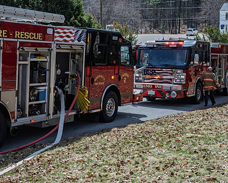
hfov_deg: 30.4
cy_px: 82
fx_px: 419
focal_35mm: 62
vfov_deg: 24.6
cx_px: 90
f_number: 7.1
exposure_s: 1/1250
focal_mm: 28.5
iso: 1000
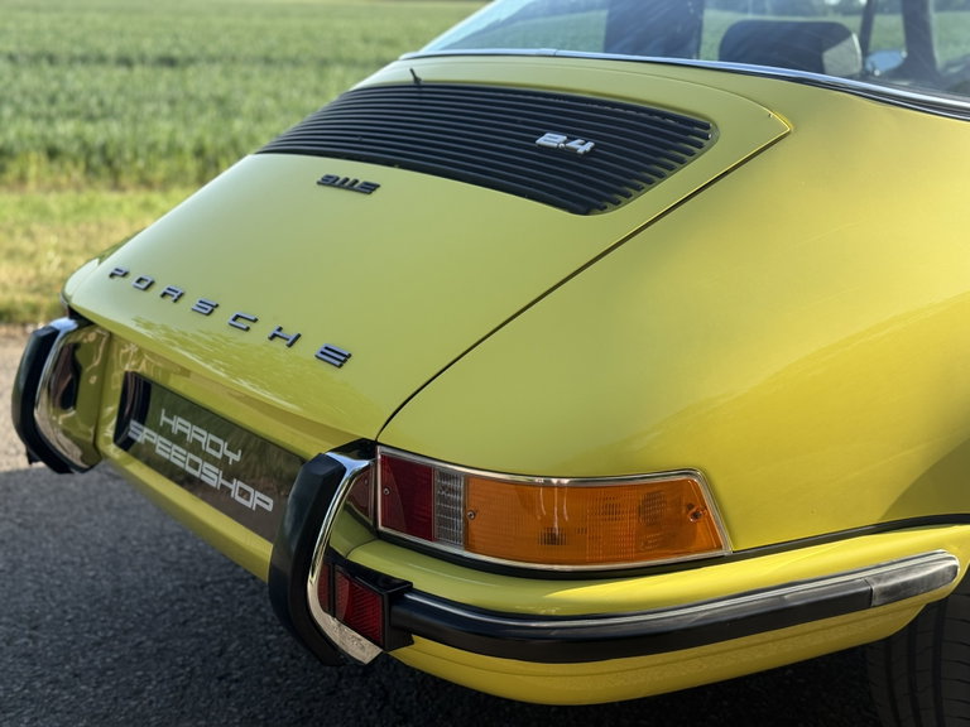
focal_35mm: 48
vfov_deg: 30.3
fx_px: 1345
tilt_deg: -14.9
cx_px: 485
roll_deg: -2.0
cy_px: 364
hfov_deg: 39.7
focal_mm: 6.76
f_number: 1.78
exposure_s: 1/1883
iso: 80
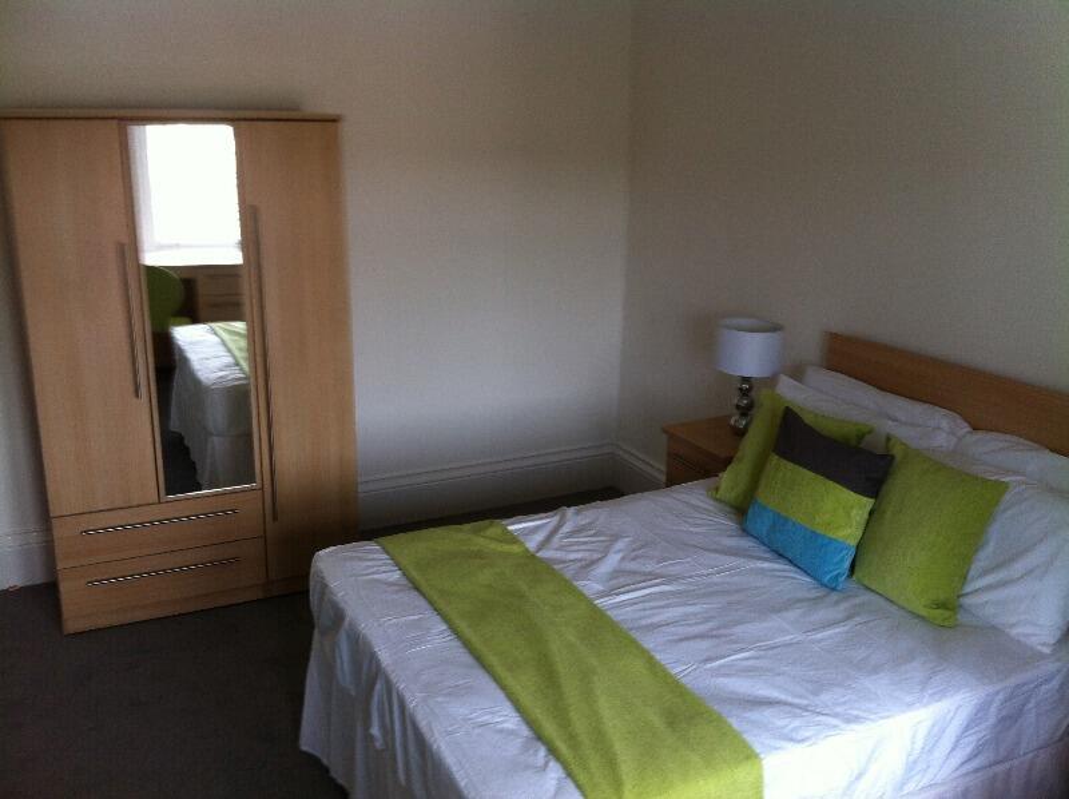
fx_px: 1080
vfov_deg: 40.6
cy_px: 400
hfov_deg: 52.7
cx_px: 534
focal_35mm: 35
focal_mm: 3.85
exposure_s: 1/30
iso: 80
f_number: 2.8
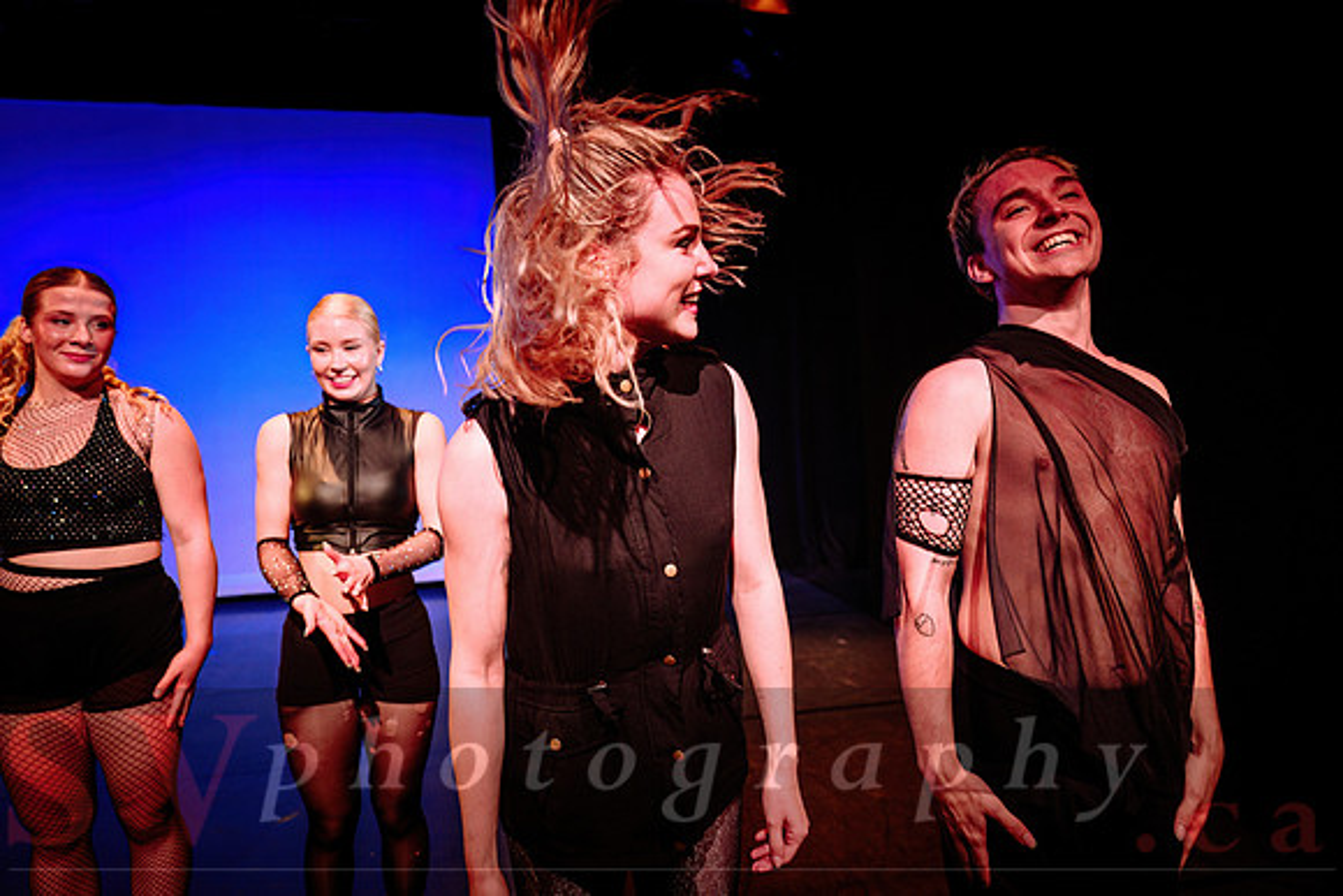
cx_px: 683
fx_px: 923
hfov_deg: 72.1
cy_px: 448
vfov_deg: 51.8
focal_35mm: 25
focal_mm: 24
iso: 1250
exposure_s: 1/300
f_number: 2.8
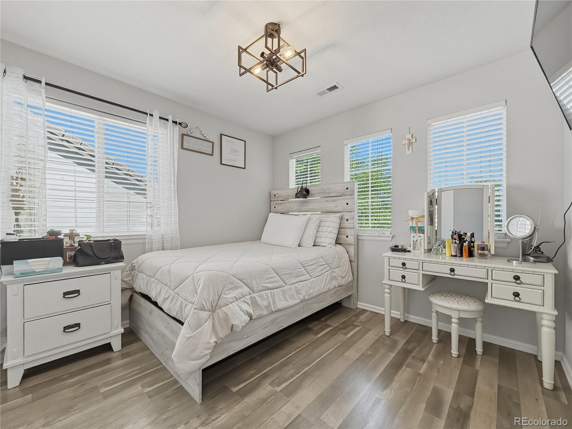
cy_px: 214
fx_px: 231
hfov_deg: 102.1
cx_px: 286
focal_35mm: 14
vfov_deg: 85.7
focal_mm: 2.2
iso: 80
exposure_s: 1/120
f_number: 2.2
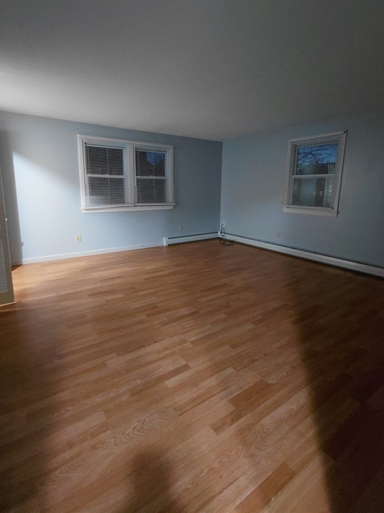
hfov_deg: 74.7
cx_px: 182
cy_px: 241
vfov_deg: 90.9
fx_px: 252
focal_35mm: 17
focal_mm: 1.64
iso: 640
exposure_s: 1/24
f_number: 2.2
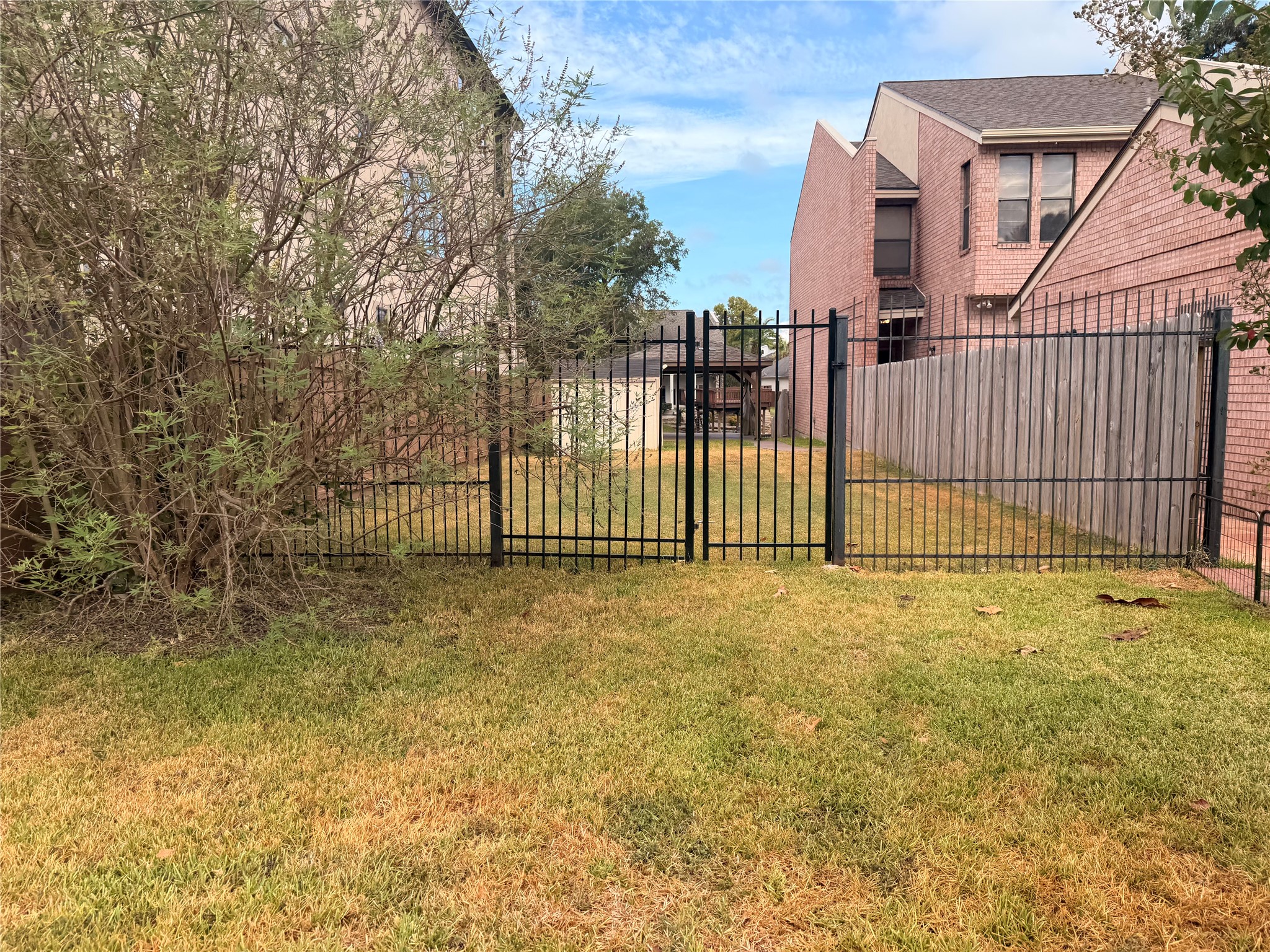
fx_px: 881
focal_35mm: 24
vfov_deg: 56.8
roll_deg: -1.7
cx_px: 635
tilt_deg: -0.5
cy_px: 476
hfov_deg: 71.6
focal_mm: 6.76
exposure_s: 1/1770
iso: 80
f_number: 1.78
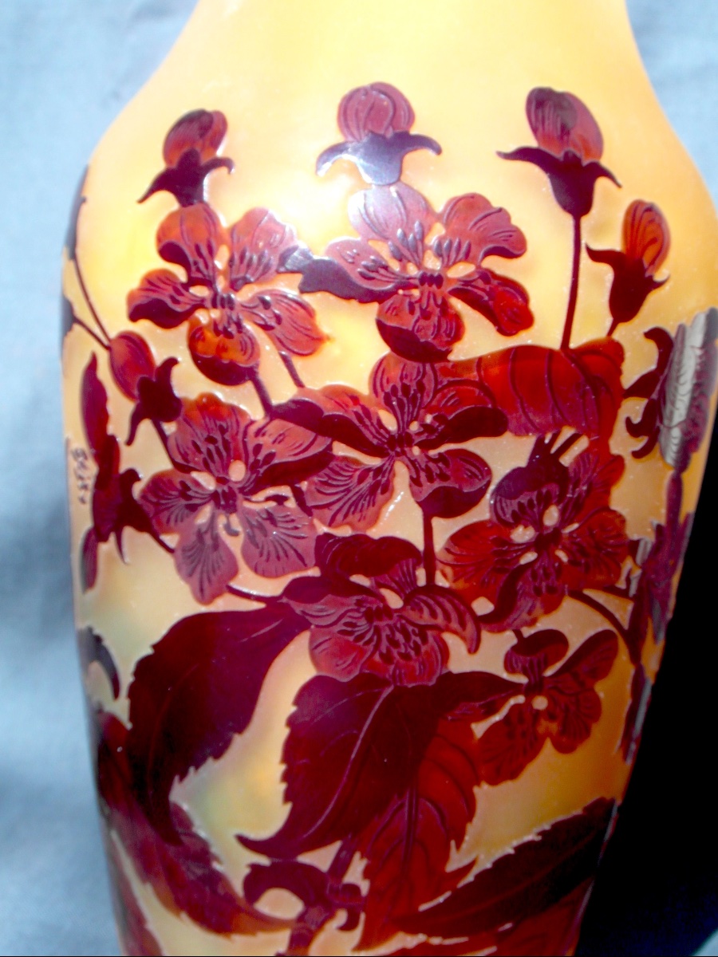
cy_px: 478
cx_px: 359
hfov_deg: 23.7
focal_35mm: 62
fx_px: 1715
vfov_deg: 31.2
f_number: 5.6
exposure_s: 1/125
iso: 80
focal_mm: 10.2
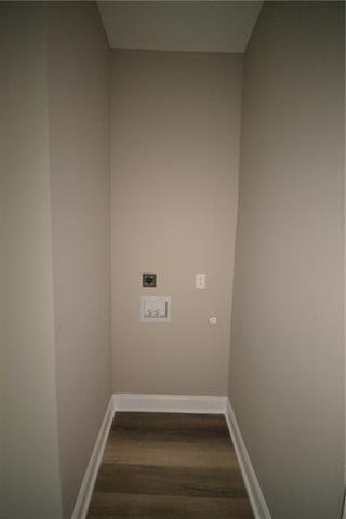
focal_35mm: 15
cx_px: 173
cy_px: 260
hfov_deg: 77.3
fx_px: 216
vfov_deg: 100.4
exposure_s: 1/60
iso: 3200
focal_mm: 10
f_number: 4
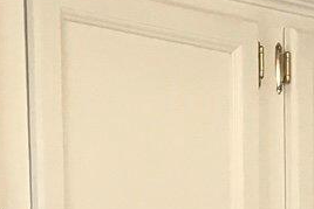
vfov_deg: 5.4
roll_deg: -0.8
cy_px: 790
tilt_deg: -10.6
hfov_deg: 8.9
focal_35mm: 227
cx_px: 428
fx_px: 1981
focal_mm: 4.15
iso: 32
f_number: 2.2
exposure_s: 1/30
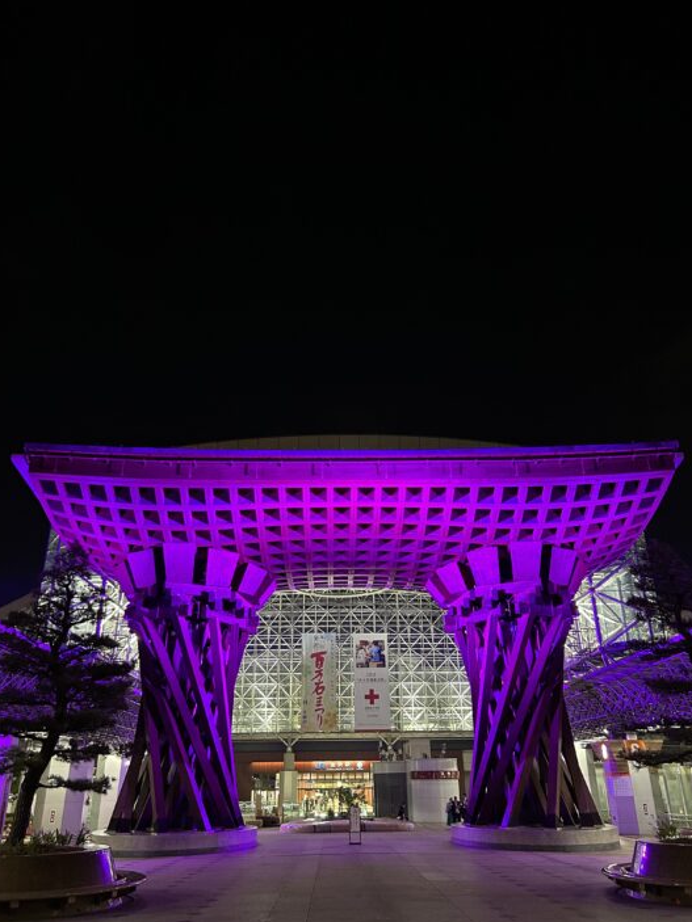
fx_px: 720
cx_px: 347
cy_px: 454
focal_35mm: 27
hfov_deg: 51.3
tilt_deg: +24.9
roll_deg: +0.3
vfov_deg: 65.3
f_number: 1.5
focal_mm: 5.7
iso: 640
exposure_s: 1/32
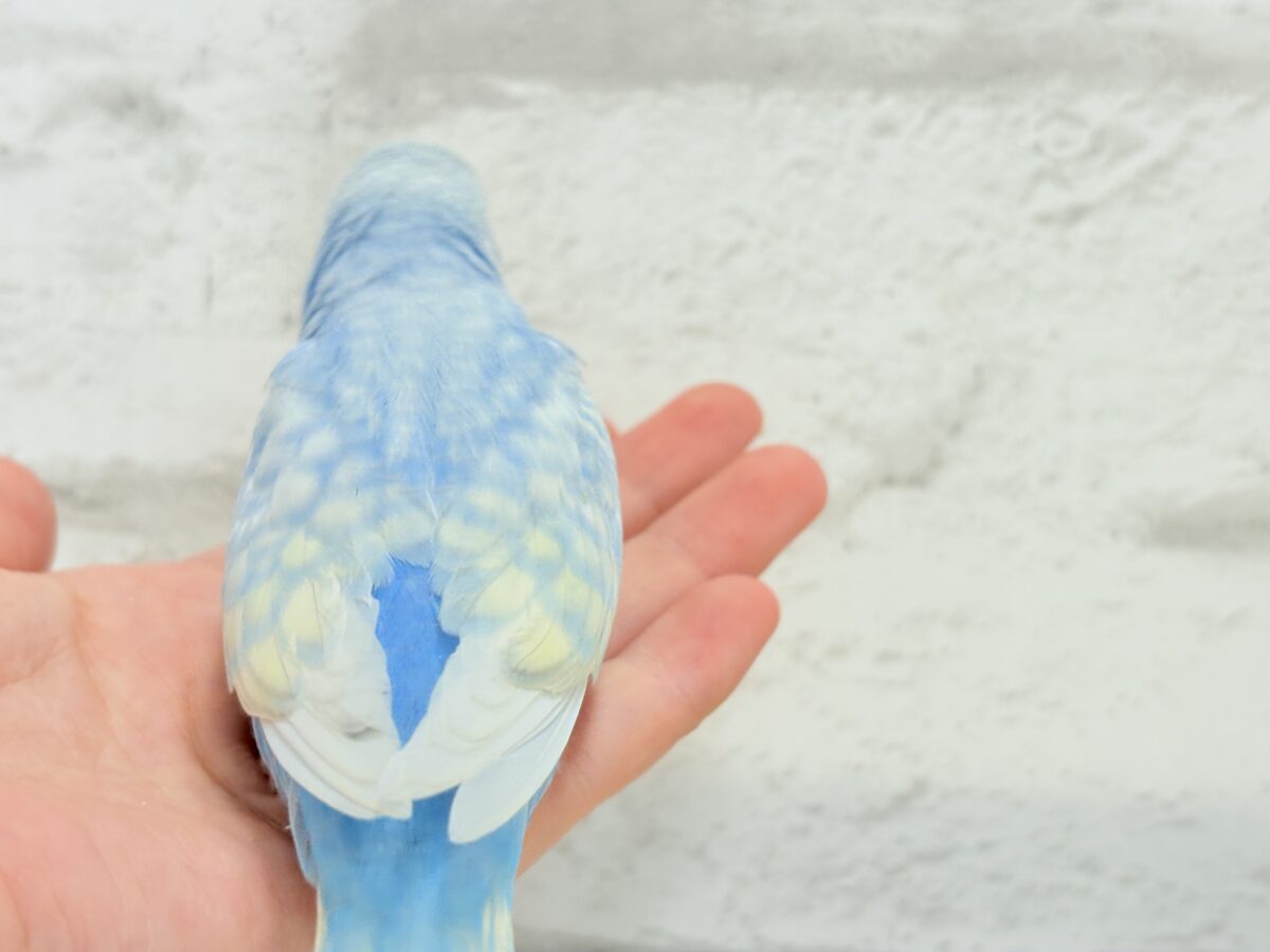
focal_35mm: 52
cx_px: 635
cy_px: 476
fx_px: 1908
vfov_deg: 28.0
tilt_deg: -5.3
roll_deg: -0.1
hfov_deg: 36.8
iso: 64
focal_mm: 5.96
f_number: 1.6
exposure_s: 1/100
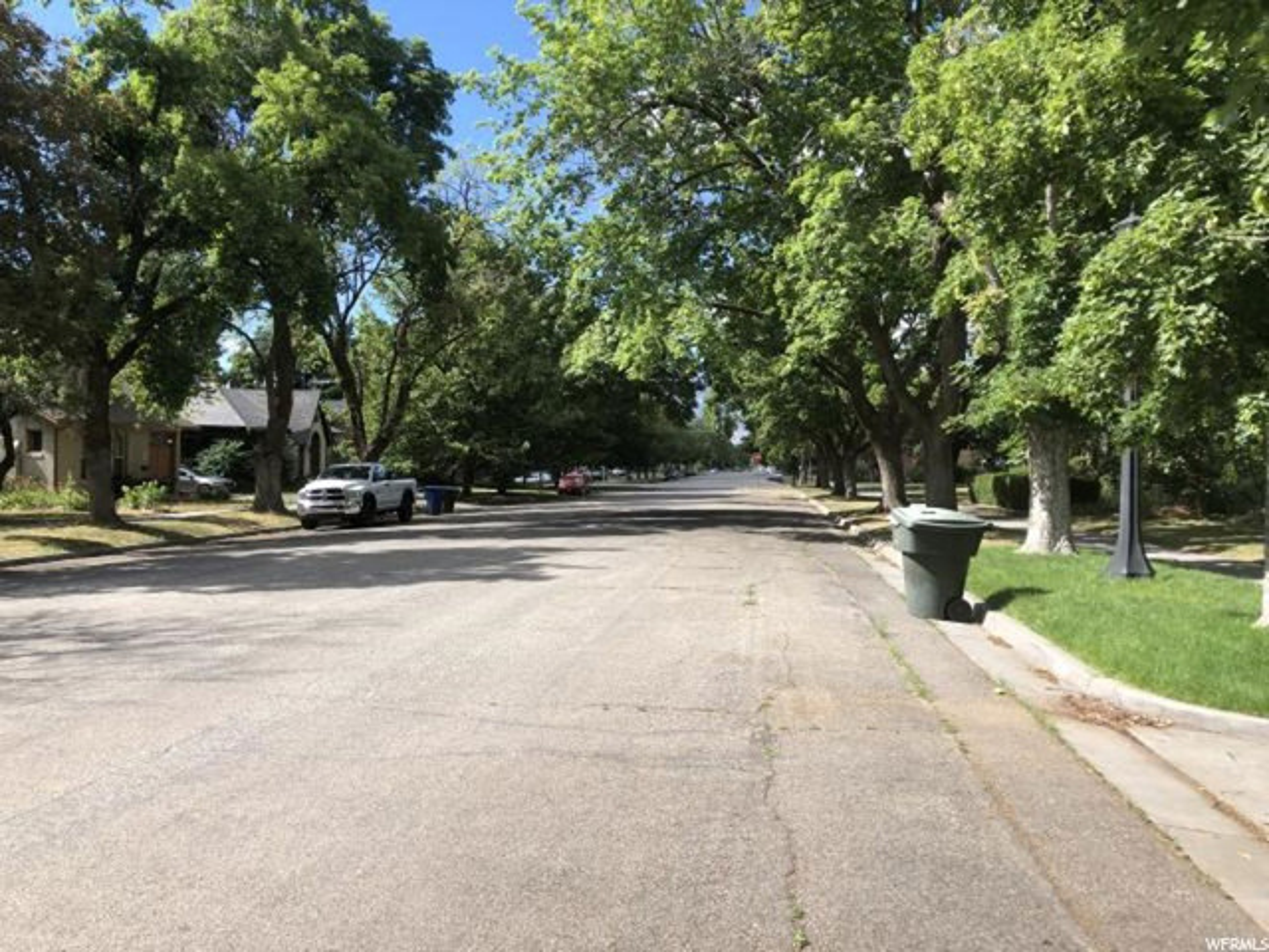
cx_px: 634
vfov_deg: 49.7
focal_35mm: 28
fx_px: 1026
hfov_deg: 63.4
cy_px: 476
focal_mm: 4
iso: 20
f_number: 1.8
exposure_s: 1/923
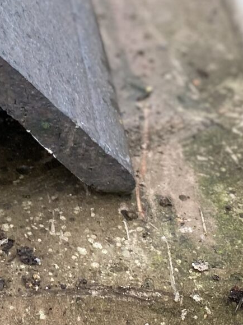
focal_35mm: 115
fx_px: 1077
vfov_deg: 16.5
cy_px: -58
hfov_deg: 12.5
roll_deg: +0.5
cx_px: -77
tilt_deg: -30.0
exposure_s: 1/206
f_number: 1.8
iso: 32
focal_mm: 4.25
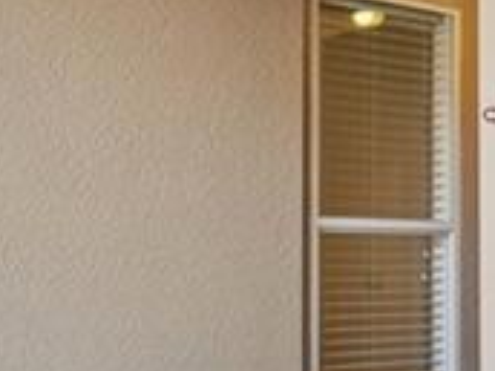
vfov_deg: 18.3
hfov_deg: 24.4
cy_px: 278
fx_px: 1144
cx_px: 210
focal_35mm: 80
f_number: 8
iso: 400
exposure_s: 1/30
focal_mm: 14
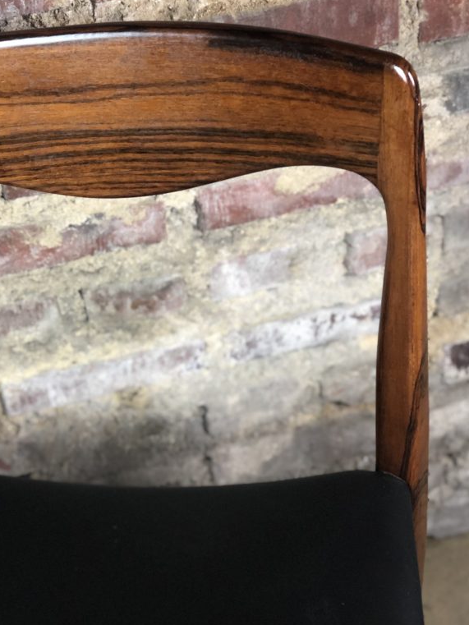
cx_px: 155
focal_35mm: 70
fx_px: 1264
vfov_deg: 27.8
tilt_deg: -36.5
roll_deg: +7.4
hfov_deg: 20.9
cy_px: 313
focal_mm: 6
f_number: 2.4
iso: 125
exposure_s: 1/33
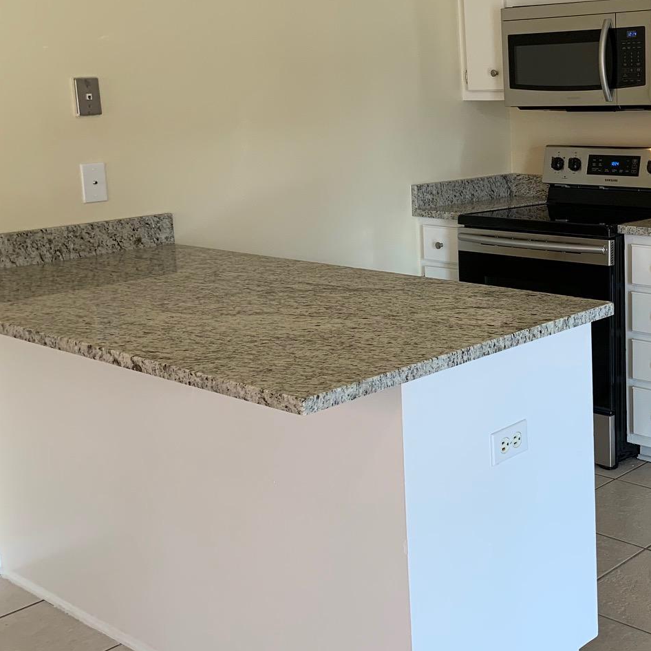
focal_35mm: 49
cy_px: 264
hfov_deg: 32.7
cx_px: 604
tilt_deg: -7.8
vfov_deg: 34.6
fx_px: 1043
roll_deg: +1.7
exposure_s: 1/120
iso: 64
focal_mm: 4.25
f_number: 1.8
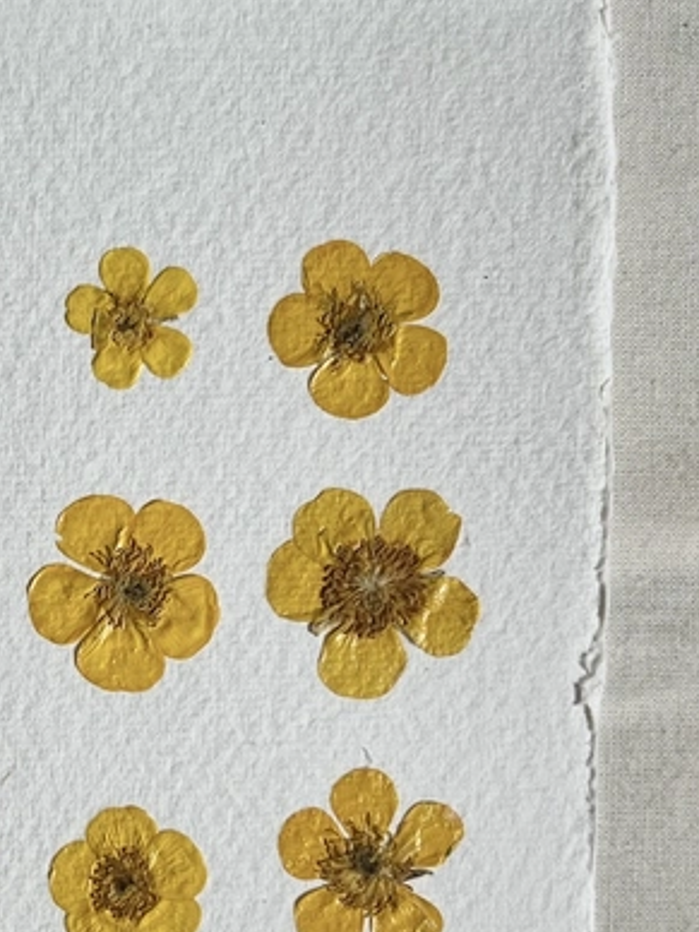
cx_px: 72
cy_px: 625
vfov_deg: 32.4
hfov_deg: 24.1
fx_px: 1589
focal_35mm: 59
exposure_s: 1/1068
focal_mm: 5.7
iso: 50
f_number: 1.5
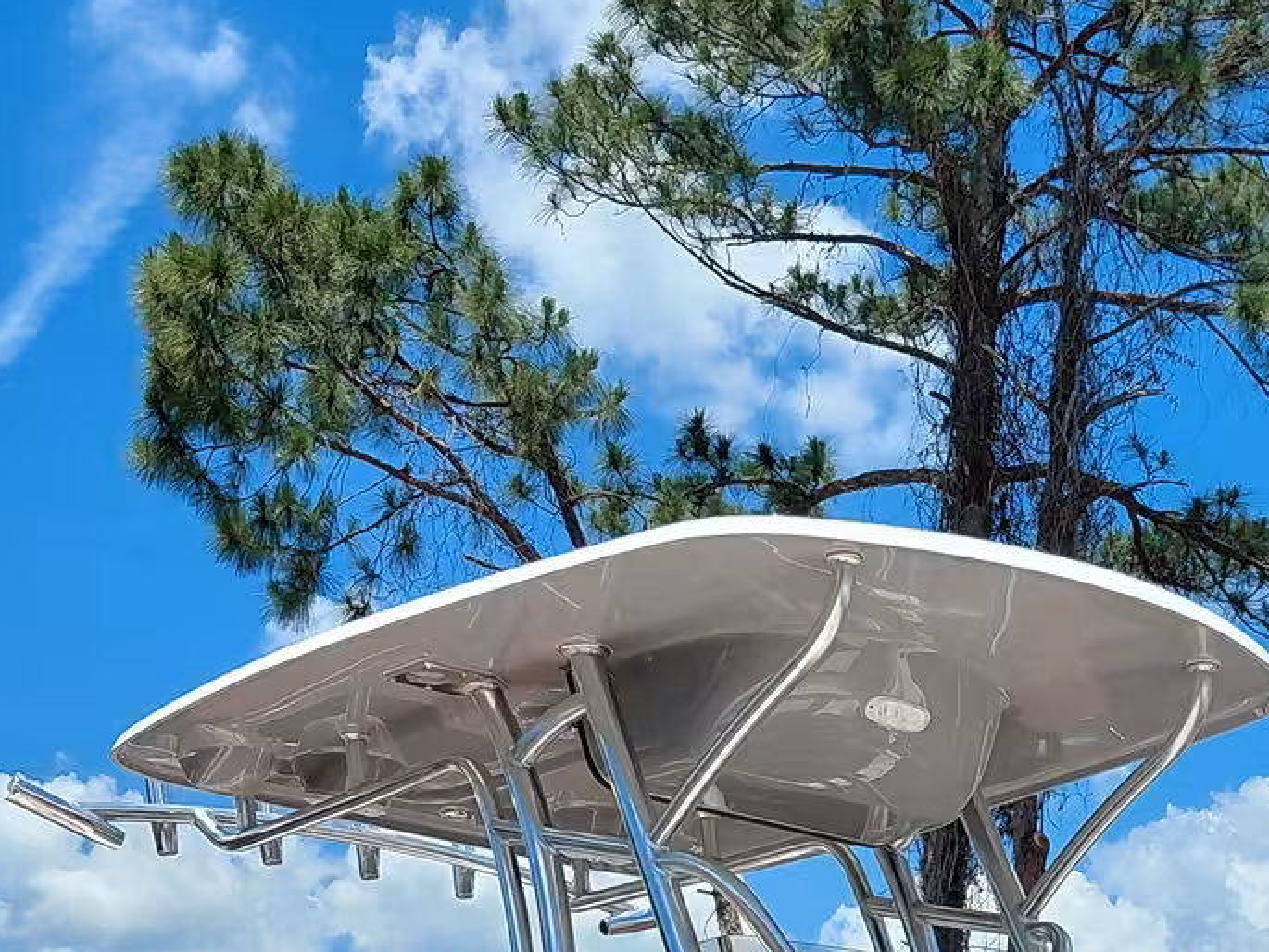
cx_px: 1000
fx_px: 2677
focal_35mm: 73
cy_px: 1246
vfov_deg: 18.7
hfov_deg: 26.2
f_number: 1.8
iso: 50
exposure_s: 1/3389
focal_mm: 4.69
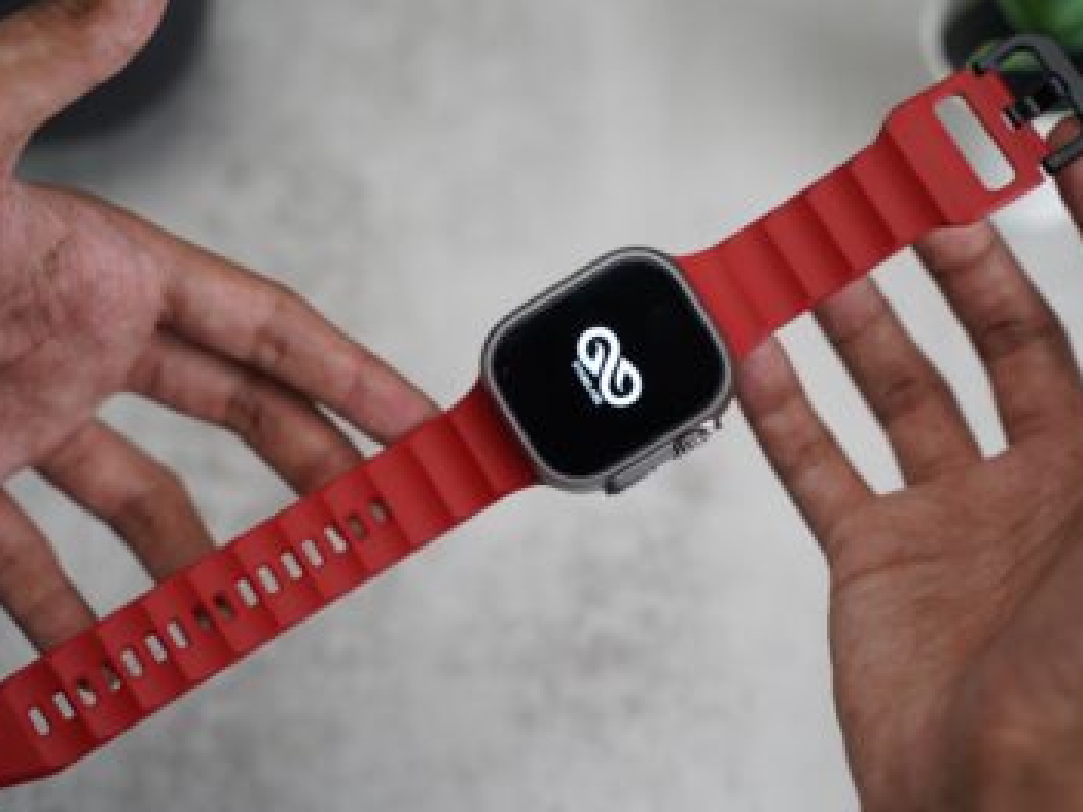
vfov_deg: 21.3
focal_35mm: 69
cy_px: 409
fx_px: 2158
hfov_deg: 28.2
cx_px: 546
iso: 1250
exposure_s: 1/160
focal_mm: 63
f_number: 4
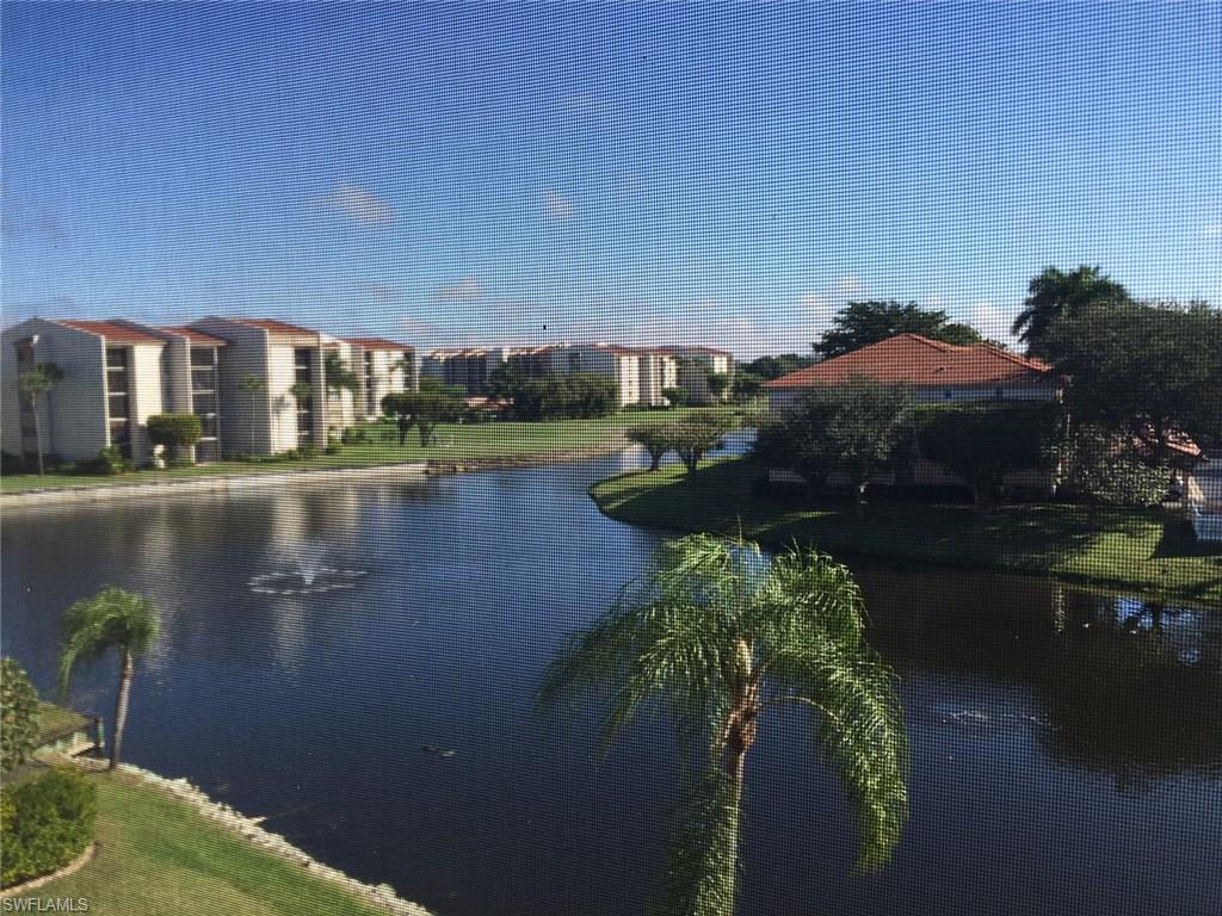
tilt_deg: -3.1
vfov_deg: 48.2
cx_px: 611
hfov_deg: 61.7
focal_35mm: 29
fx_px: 1024
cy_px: 458
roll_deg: +1.4
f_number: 2.2
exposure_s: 1/1099
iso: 32
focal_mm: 4.15
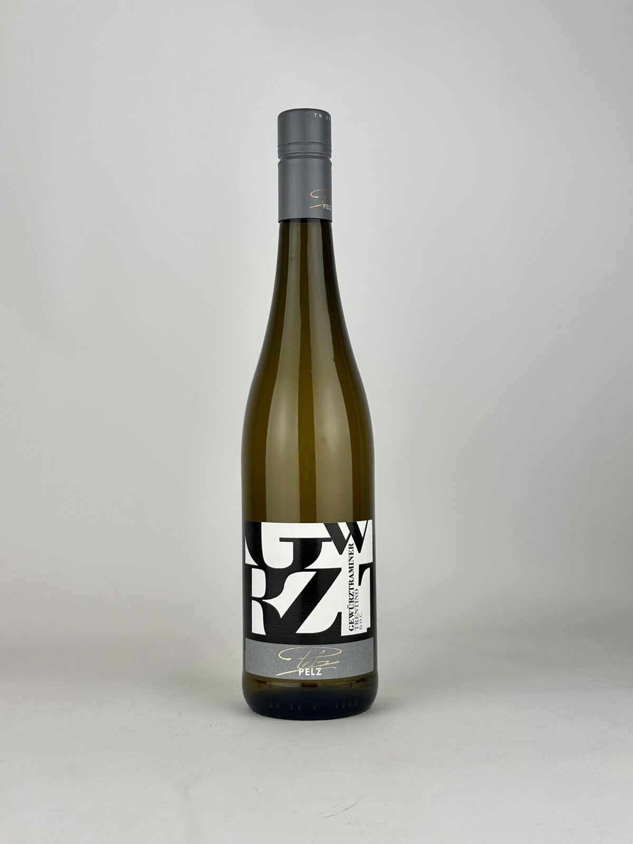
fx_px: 1170
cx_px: 316
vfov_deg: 39.7
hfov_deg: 30.3
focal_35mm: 48
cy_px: 422
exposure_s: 1/911
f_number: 1.78
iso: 80
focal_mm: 6.86
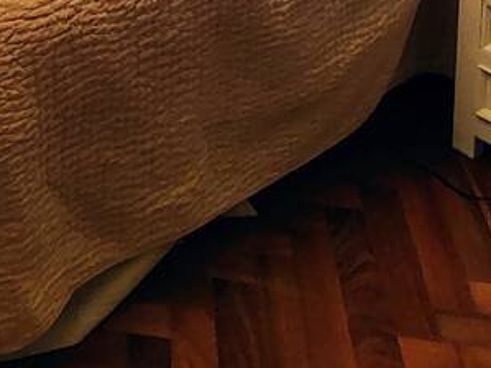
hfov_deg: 23.1
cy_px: -426
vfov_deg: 14.7
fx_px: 1092
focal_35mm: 77
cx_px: -110
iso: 338
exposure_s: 1/40
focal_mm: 2.13
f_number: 2.2
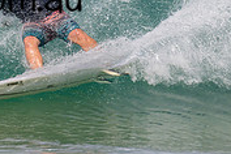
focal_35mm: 1741
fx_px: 11171
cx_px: -56
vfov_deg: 0.8
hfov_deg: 1.2
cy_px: -19
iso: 800
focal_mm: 530
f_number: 11
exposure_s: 1/2000
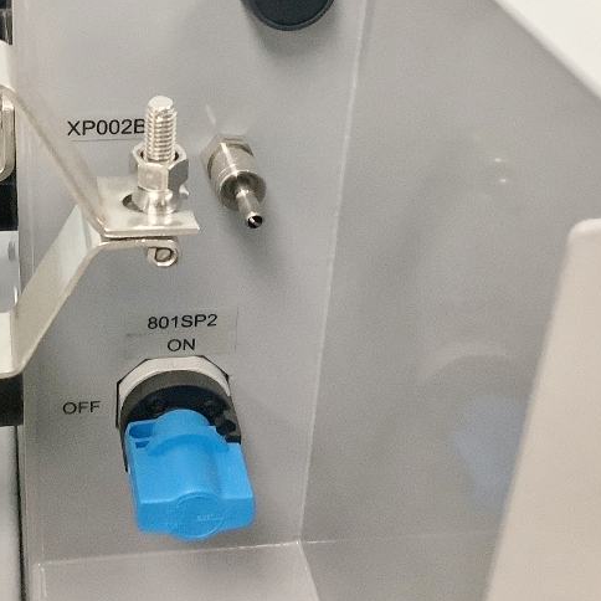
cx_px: 118
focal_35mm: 58
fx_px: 1139
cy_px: 156
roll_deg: -3.3
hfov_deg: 28.9
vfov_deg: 29.1
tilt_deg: -29.0
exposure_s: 1/60
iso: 250
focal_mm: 3.3
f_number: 2.4
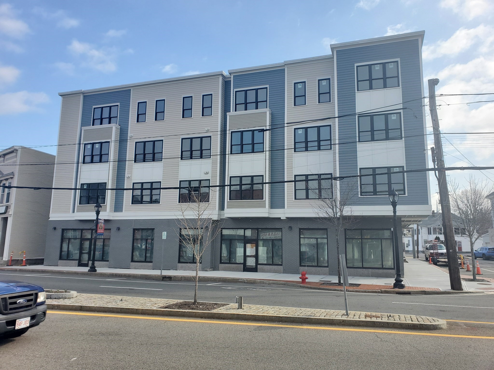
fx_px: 371
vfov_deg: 53.1
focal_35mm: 26
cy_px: 185
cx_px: 247
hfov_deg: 67.3
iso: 50
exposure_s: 1/1693
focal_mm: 4.3
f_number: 2.4
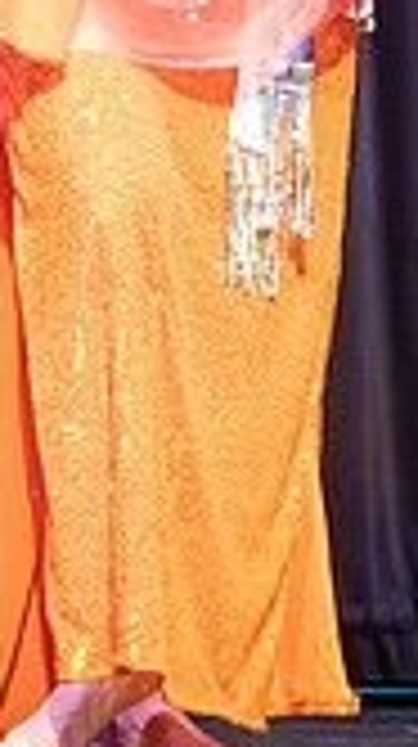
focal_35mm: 459
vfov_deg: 4.7
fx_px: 9072
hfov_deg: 2.6
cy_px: -323
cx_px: 117
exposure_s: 1/500
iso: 20000
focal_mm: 95
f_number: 4
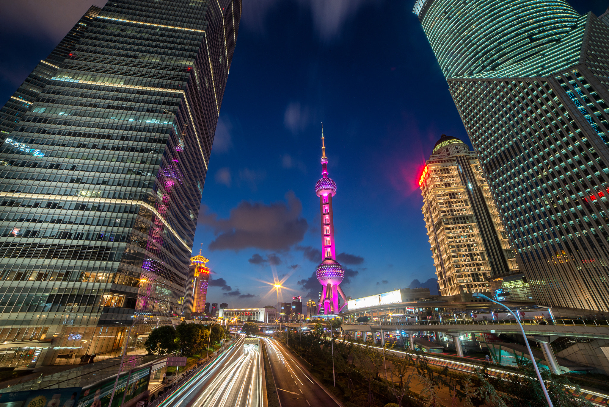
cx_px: 304
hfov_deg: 104.2
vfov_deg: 81.3
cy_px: 204
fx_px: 237
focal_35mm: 14
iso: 100
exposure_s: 13
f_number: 22
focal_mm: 14
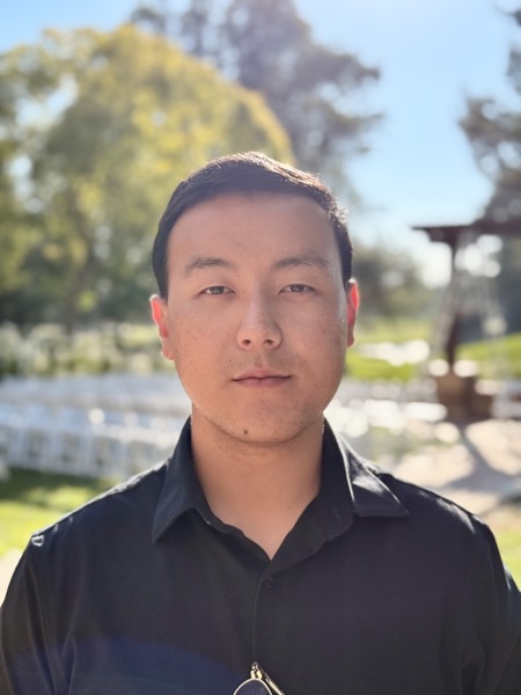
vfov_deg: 39.7
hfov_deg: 30.3
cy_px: 348
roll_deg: -0.4
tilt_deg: -2.2
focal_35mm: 48
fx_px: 963
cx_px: 260
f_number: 1.78
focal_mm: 6.76
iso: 100
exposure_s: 1/2033
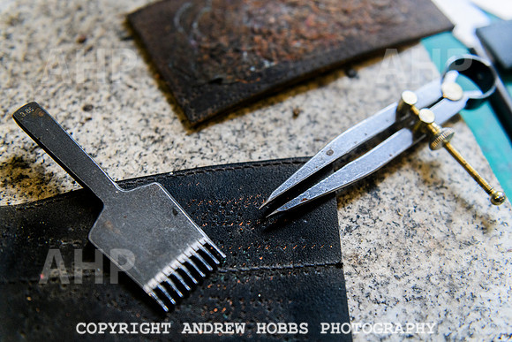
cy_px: 180
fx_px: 524
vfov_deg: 36.1
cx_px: 267
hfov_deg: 52.1
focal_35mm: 37
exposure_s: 1/250
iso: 1600
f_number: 2.8
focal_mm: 35
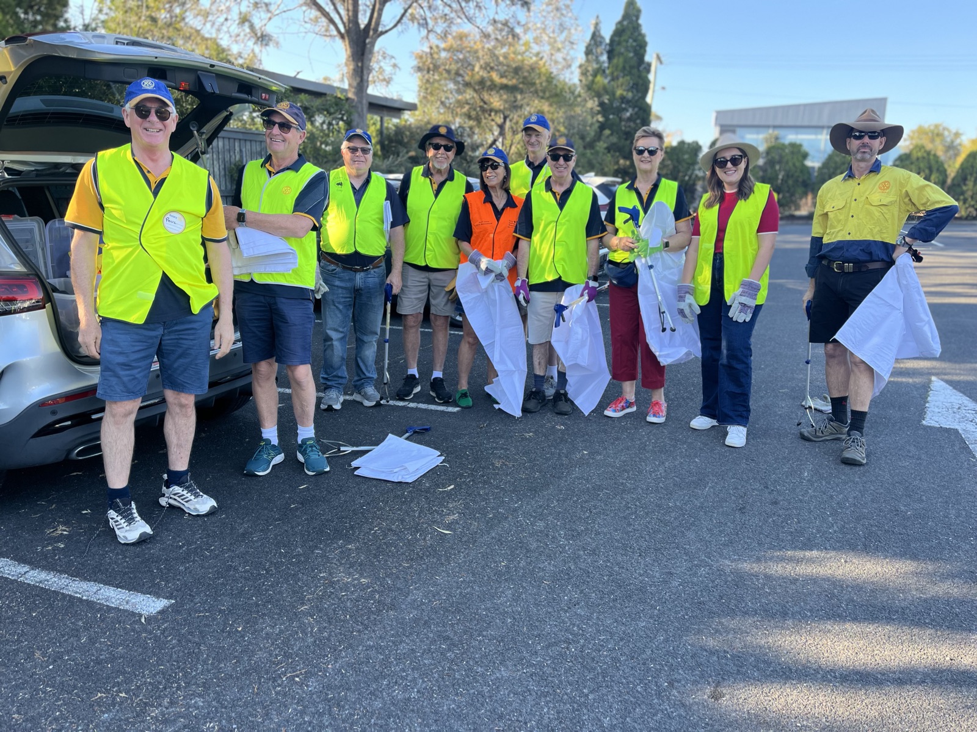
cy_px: 366
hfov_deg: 67.3
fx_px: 734
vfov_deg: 53.1
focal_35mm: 26
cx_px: 488
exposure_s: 1/323
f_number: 1.6
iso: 50
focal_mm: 5.1
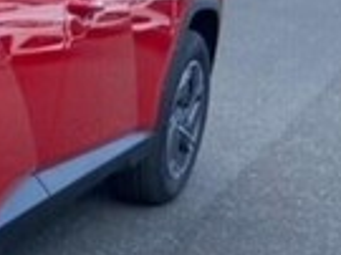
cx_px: -341
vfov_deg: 13.9
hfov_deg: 15.1
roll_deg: +0.0
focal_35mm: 106
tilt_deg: -11.7
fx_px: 1043
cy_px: 95
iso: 32
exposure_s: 1/934
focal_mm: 4.25
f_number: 1.8
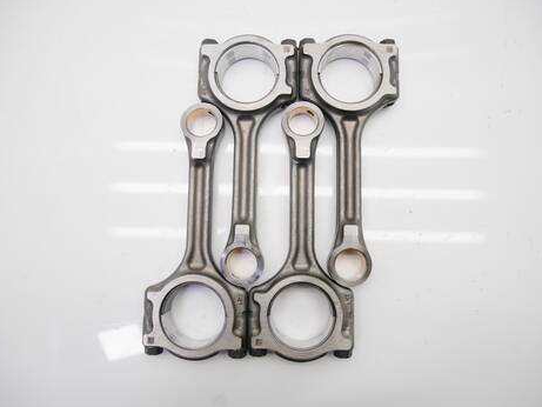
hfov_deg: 69.4
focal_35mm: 25
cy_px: 208
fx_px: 392
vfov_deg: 54.9
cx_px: 272
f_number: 3.5
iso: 200
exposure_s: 1/125
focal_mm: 12
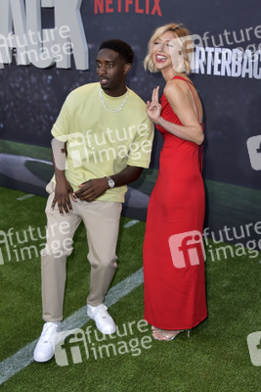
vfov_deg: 46.4
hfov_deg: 31.9
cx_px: 130
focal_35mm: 42
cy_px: 196
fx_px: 456
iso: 320
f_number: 6.3
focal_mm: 42
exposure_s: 1/250
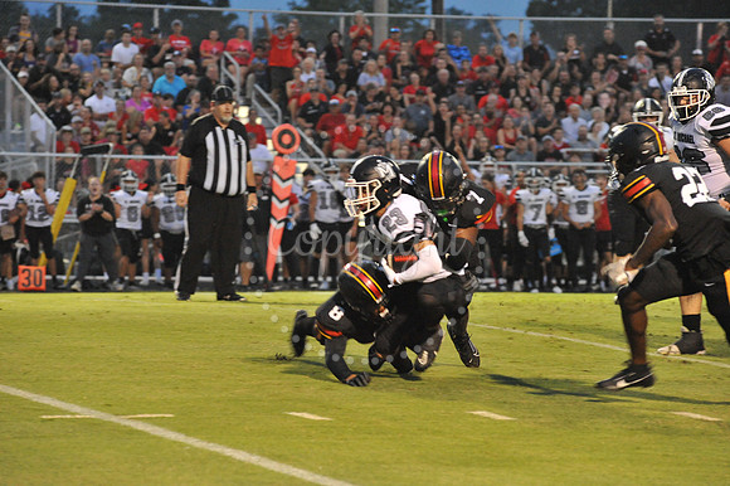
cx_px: 365
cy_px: 243
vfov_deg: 6.9
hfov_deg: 10.3
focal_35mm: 200
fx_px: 4053
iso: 6400
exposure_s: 1/200
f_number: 5.6
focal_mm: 200
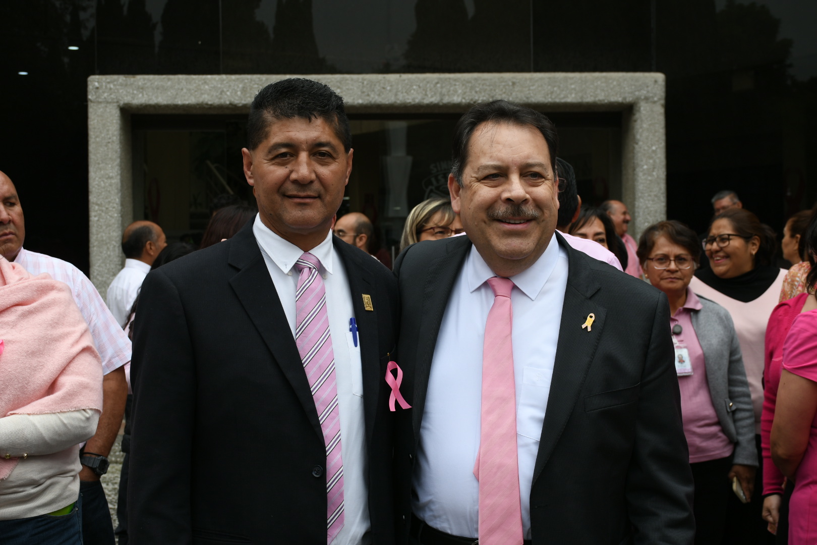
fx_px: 1293
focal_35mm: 57
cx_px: 408
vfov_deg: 23.8
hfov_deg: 35.1
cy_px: 272
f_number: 6.3
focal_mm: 38
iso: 160
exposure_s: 1/160
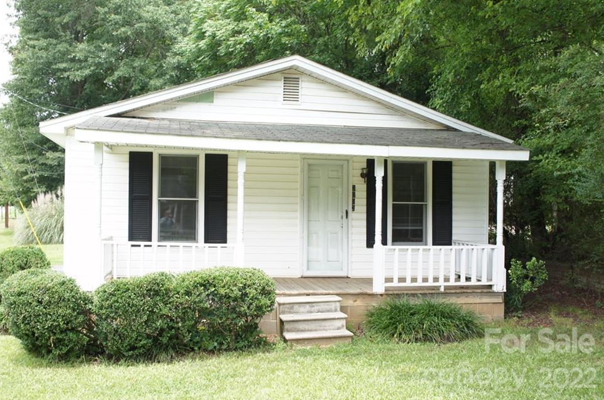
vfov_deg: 34.9
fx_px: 636
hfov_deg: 50.8
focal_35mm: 38
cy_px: 207
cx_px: 291
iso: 200
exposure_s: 1/100
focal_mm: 24
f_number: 5.6
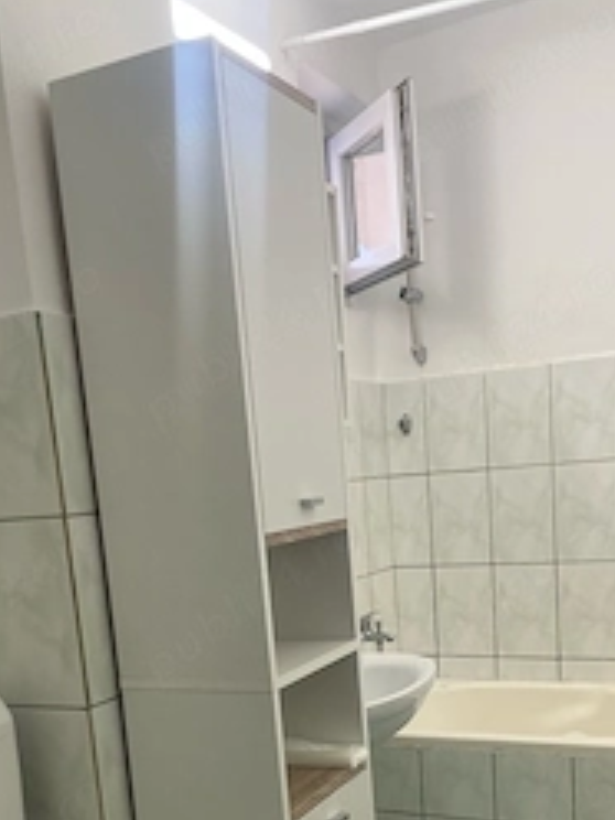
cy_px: 641
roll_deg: +5.9
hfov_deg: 34.3
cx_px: 317
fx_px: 995
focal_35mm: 42
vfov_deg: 43.0
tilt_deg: -8.5
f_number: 1.6
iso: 80
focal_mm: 4.2
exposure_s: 1/100
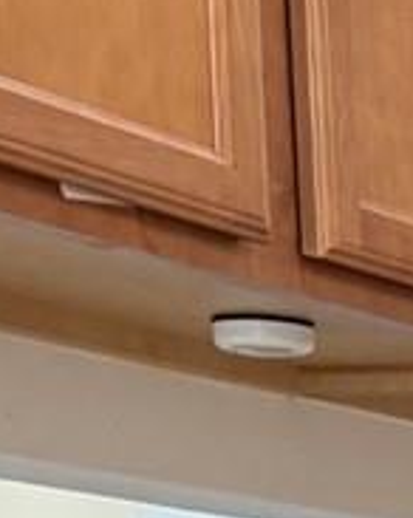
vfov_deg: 8.8
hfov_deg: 5.4
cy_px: 1093
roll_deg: +1.0
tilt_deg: -4.7
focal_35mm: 205
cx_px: 2161
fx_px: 3137
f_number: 1.78
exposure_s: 1/60
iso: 250
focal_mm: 6.76
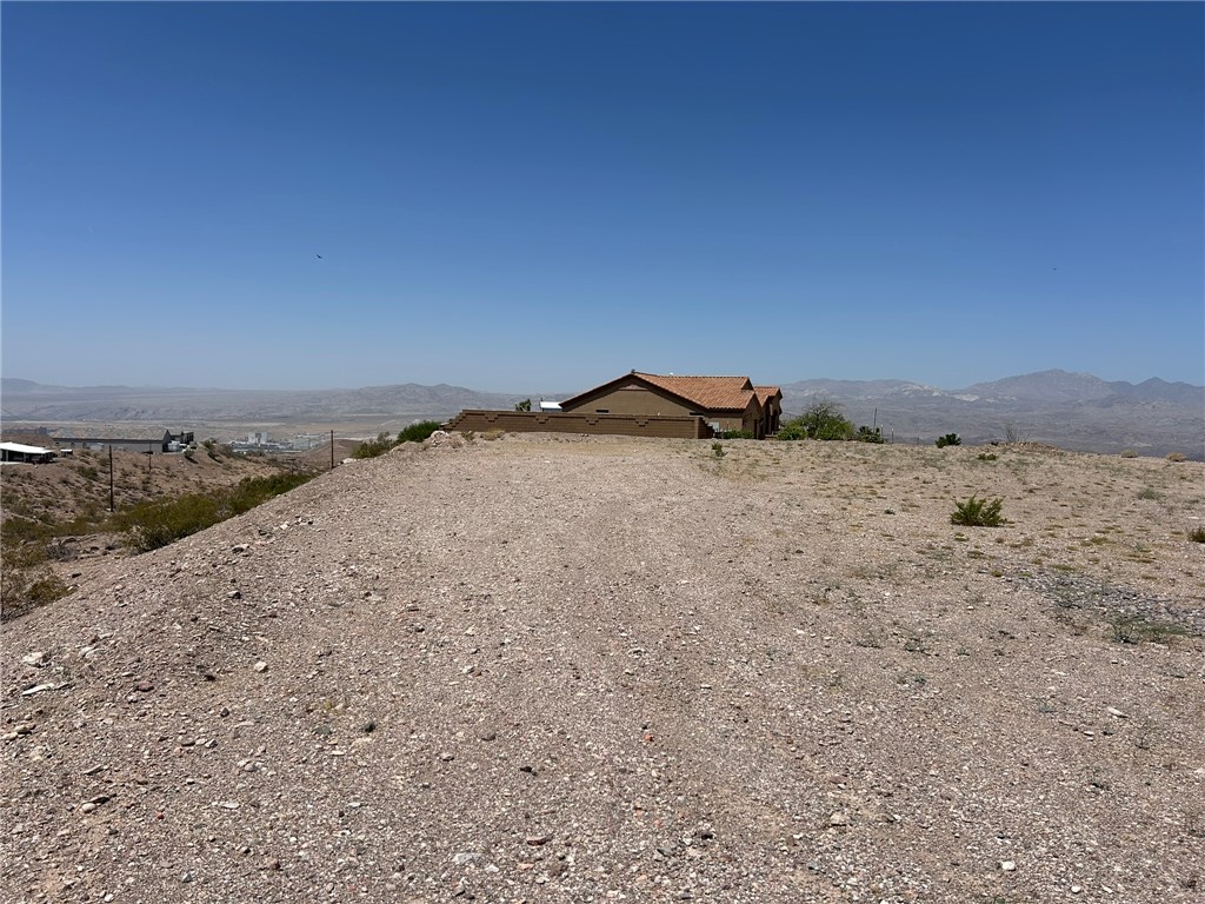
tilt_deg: -2.9
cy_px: 452
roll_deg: -2.8
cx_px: 602
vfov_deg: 53.1
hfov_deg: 67.3
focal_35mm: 26
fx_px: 905
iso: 50
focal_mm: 5.7
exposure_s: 1/10309
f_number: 1.5
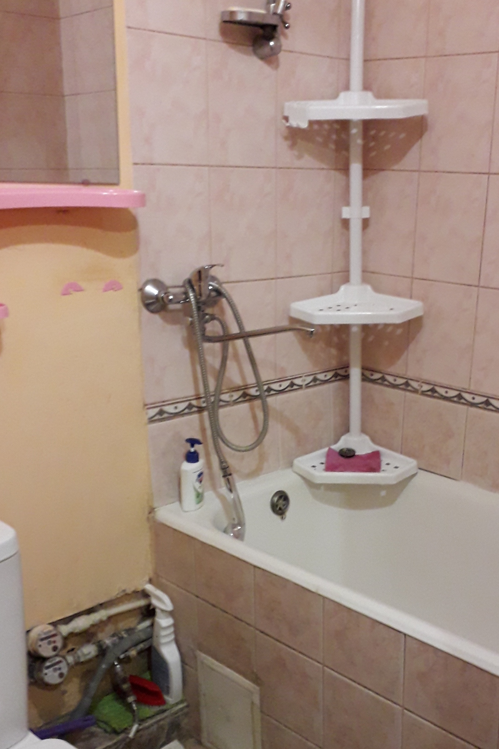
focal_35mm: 41
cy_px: 448
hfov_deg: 32.4
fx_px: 853
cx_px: 331
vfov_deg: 47.2
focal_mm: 3.6
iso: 200
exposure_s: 1/25
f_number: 1.9
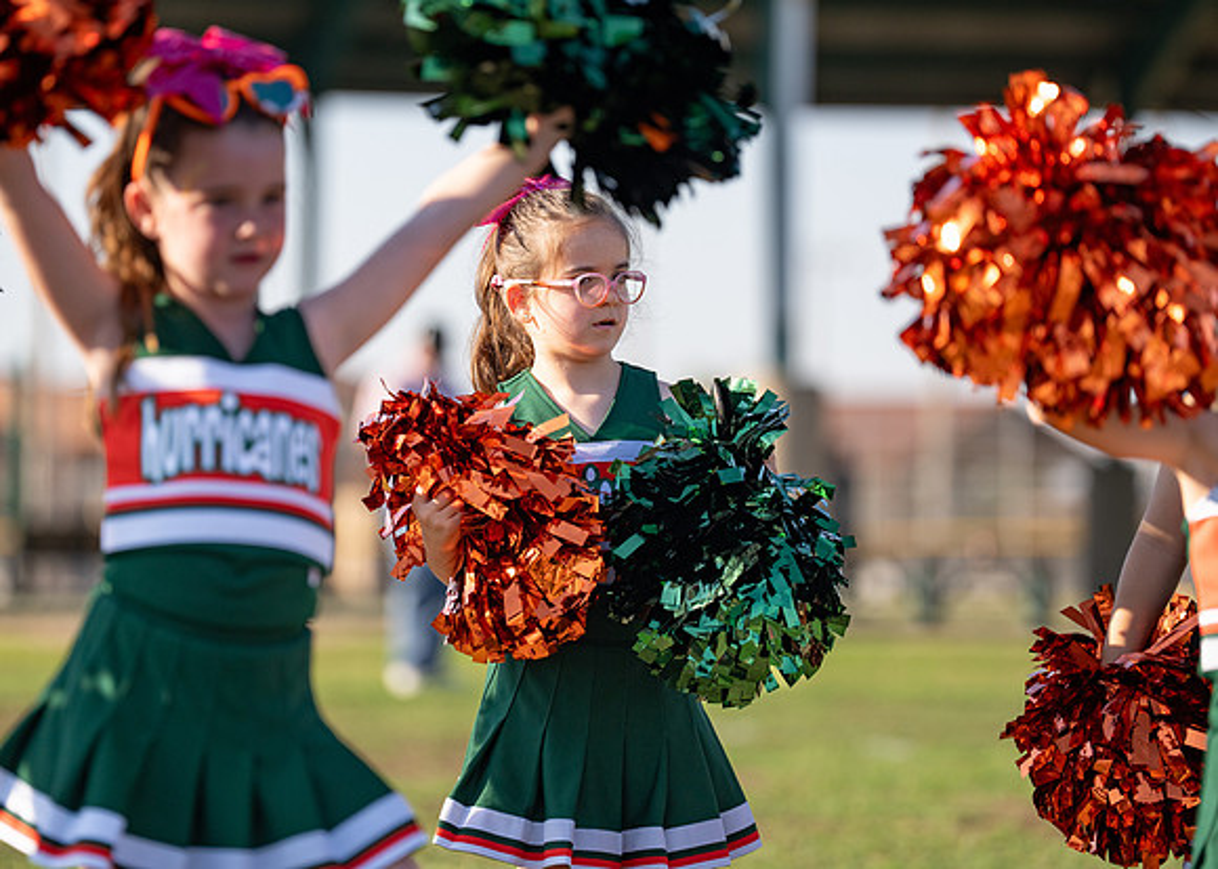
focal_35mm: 210
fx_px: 7260
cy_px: 396
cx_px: 556
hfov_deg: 9.6
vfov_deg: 6.9
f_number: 2.8
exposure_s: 1/2500
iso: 250
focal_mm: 165
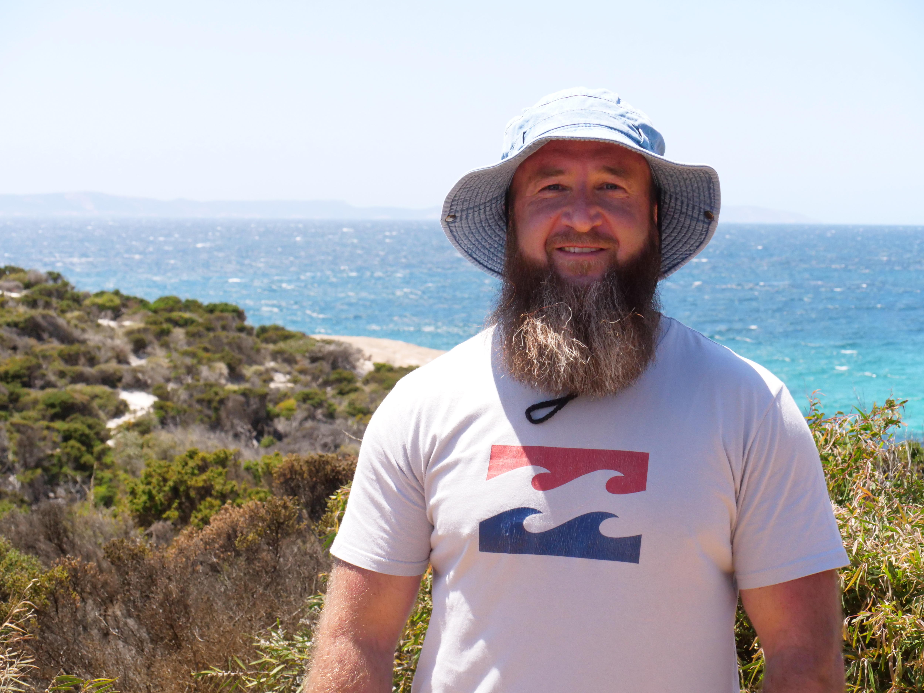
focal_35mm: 76
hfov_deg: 25.7
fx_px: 2029
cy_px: 346
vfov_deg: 19.4
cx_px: 462
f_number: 7.1
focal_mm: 38
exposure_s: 1/2000
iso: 1600
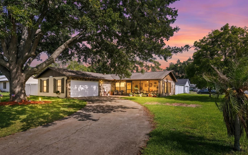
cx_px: 125
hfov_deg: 88.0
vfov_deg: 62.0
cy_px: 87
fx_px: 128
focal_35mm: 19
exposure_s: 1/60
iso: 200
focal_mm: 16
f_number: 8
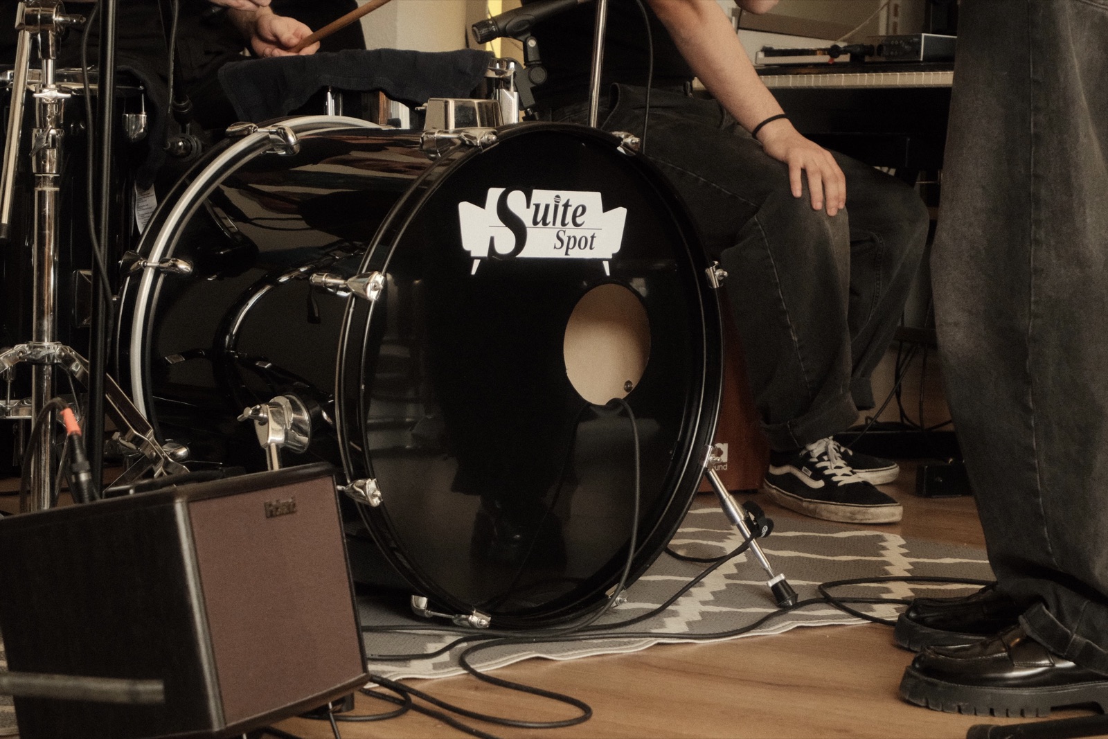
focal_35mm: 68
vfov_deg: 20.0
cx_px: 554
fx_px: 2093
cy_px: 370
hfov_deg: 29.7
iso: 5000
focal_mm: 45
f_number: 5.6
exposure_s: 1/250
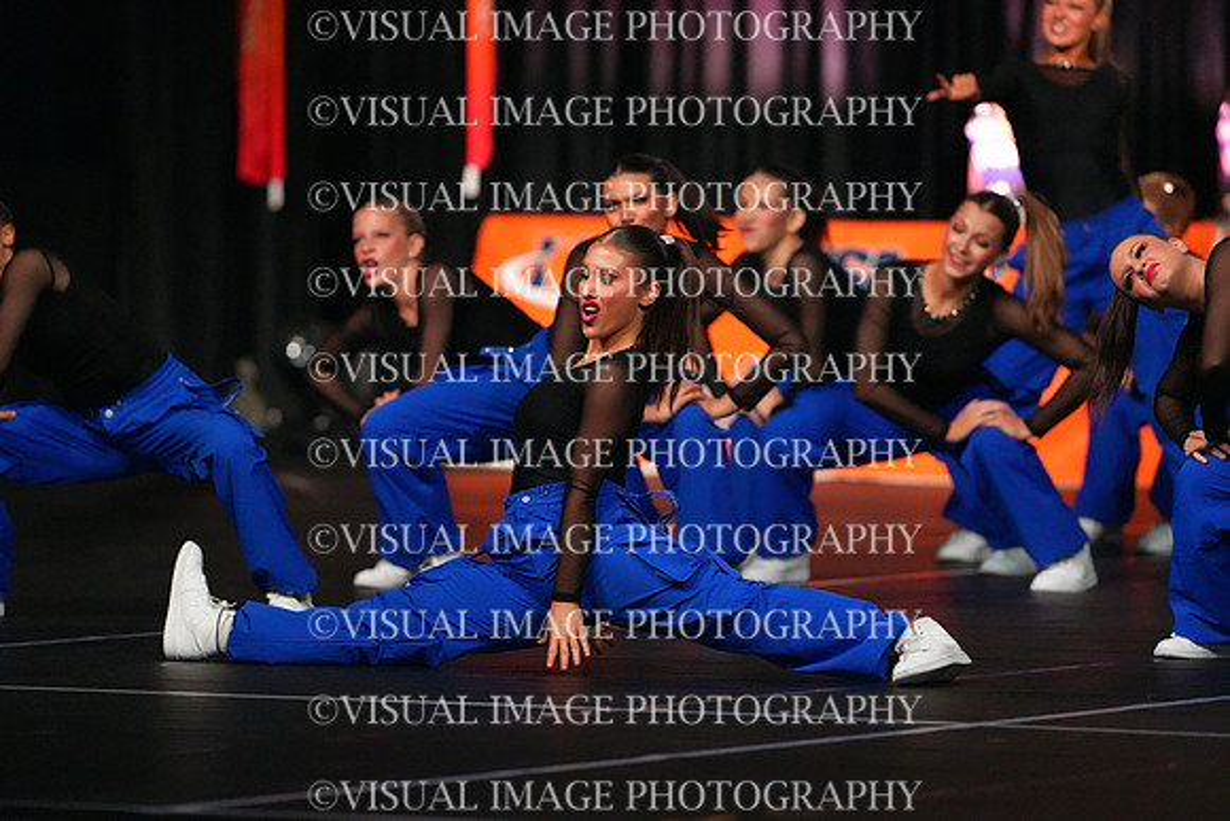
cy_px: 410
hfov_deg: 6.9
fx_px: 10252
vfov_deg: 4.6
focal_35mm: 300
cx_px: 615
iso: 16000
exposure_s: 1/1250
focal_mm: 300
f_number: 3.5
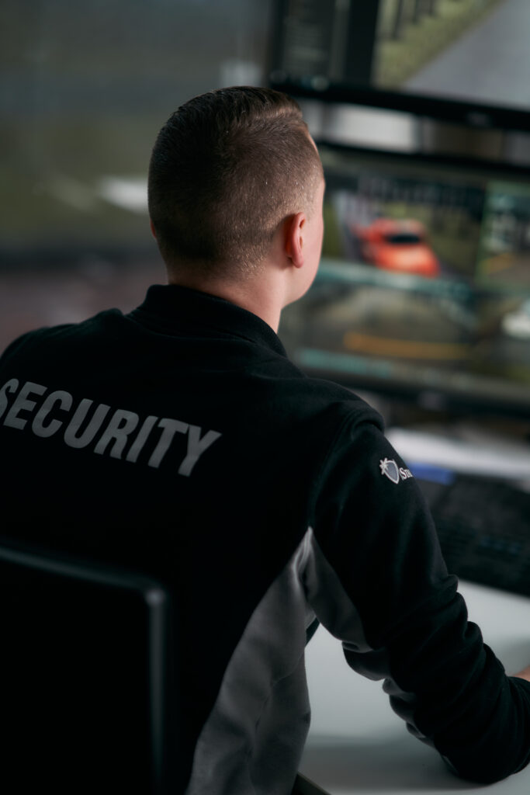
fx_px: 1876
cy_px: 398
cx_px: 265
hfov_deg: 16.1
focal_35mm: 85
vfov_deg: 23.9
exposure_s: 1/200
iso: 100
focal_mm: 85
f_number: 1.4
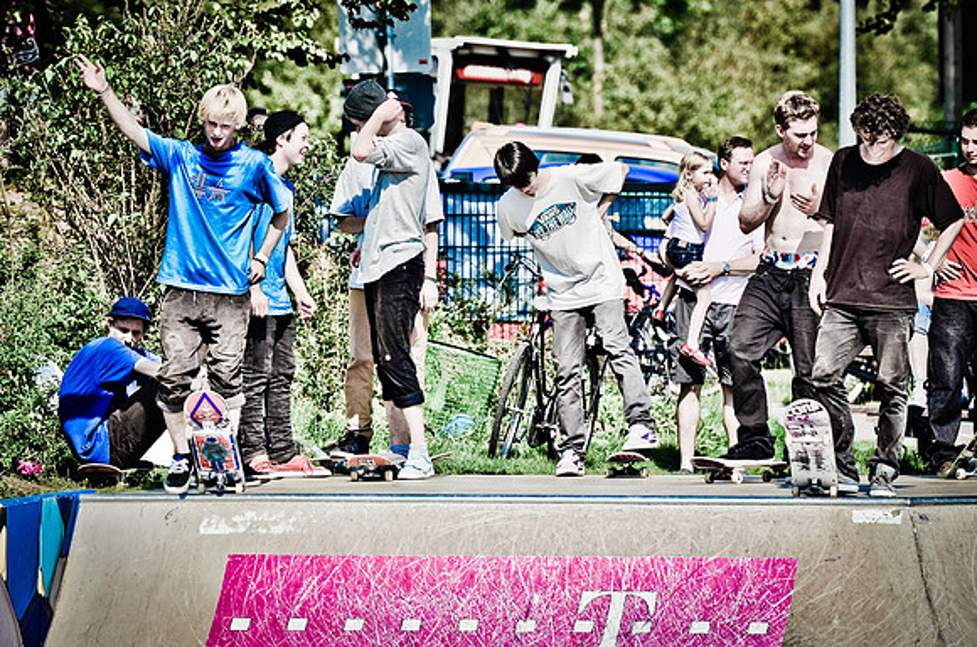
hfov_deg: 7.4
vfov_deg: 4.9
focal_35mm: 278
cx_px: 488
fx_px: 7515
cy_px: 324
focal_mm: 185
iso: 100
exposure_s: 1/1000
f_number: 4
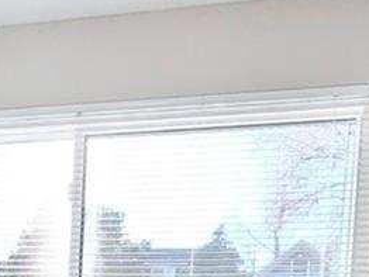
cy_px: 429
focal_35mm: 79
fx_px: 843
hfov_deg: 22.0
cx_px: -124
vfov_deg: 16.8
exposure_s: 1/279
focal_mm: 1.95
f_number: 2.2
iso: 54
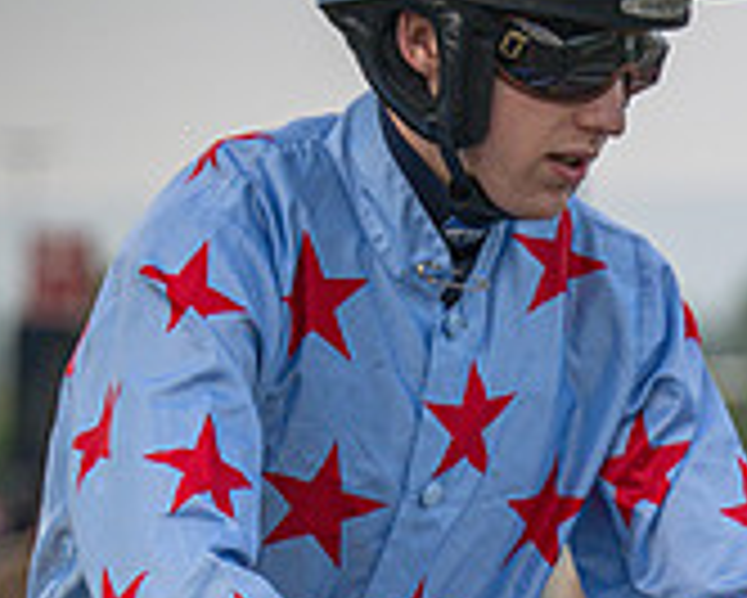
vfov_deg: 2.5
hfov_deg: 3.1
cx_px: 1341
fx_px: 13826
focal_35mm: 625
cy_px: 819
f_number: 4
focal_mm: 140
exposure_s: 1/1250
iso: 400
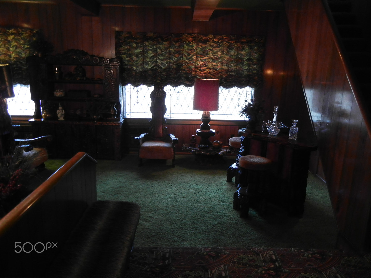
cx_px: 186
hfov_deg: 60.0
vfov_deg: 46.8
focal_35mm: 30
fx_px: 322
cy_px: 139
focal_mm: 5.4
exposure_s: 1/4.3
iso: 200
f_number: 3.5
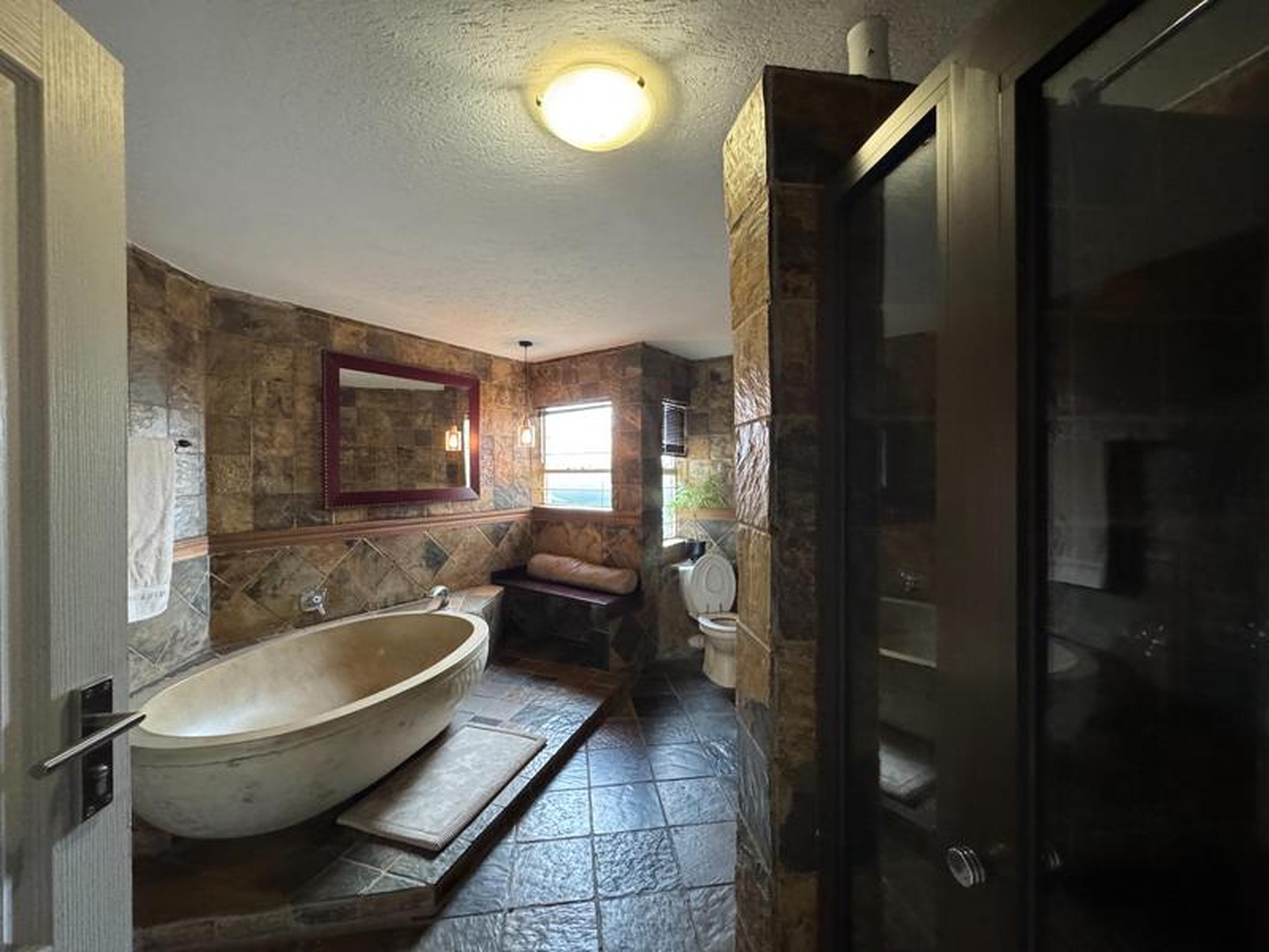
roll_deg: +0.3
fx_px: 513
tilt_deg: +0.5
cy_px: 476
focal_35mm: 14
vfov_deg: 85.7
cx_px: 634
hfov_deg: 102.1
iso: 1000
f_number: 2.2
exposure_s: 1/50
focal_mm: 2.22
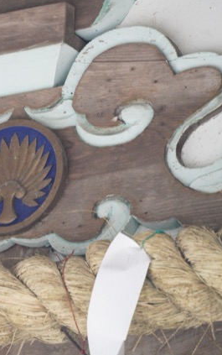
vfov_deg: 6.8
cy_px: 177
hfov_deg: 4.3
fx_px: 2976
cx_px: 22
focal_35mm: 308
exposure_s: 1/250
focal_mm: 200
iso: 6400
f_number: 5.6
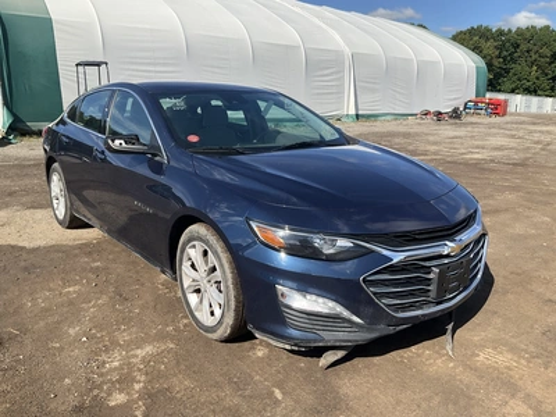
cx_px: 278
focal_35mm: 29
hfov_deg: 61.7
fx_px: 466
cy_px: 208
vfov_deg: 48.2
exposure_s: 1/1577
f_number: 1.8
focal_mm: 3
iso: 25
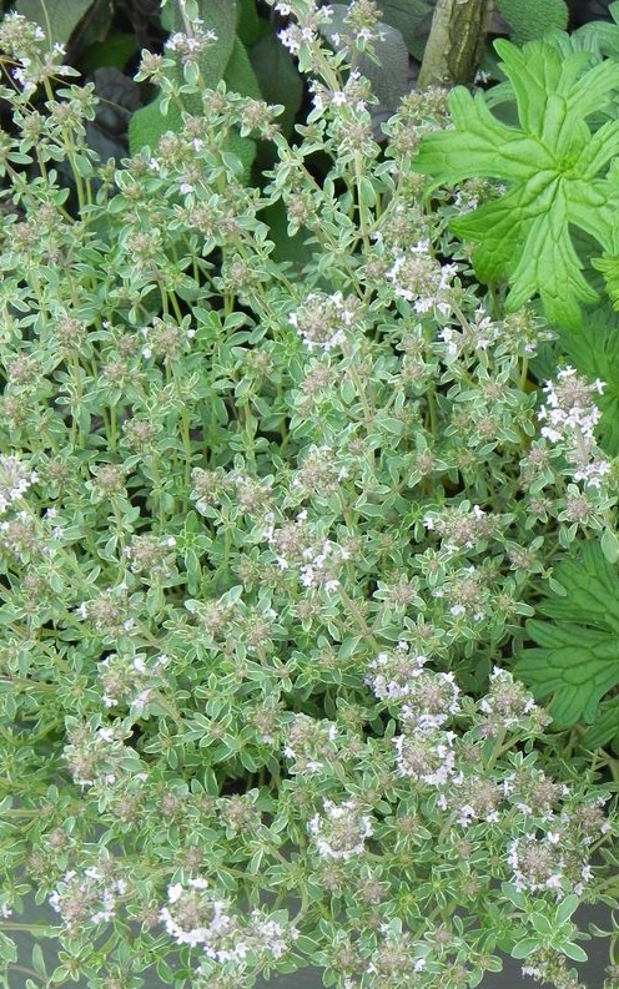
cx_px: 322
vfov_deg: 13.6
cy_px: 491
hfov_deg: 8.5
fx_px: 4154
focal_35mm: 154
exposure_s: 1/40
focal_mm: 25.7
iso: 160
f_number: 5
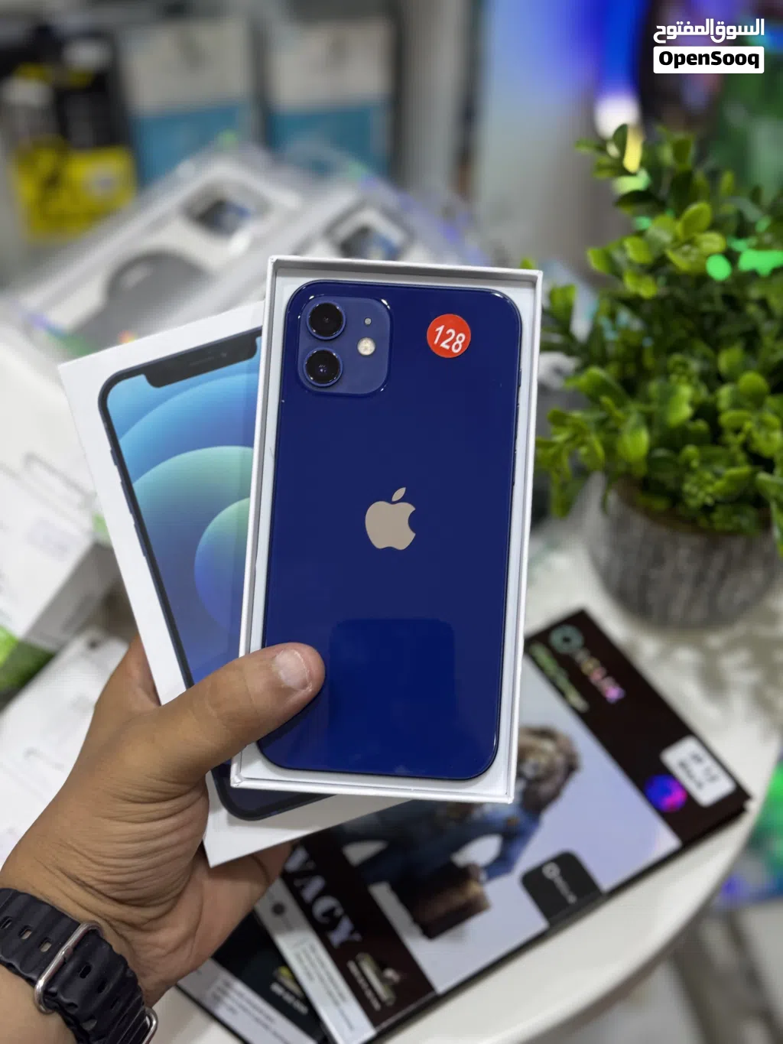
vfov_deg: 39.7
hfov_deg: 30.3
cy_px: 522
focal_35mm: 48
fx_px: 1447
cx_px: 392
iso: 100
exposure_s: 1/60
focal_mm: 6.76
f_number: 1.78
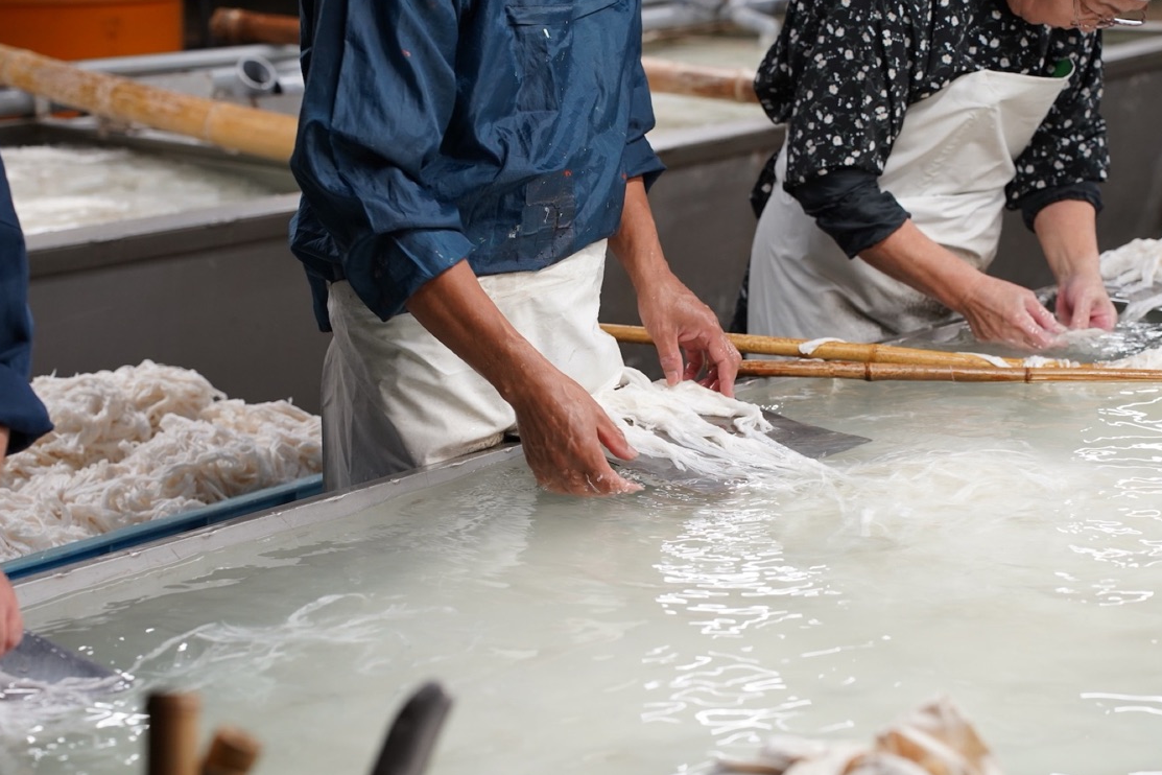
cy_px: 406
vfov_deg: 16.5
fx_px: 2679
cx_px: 631
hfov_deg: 24.5
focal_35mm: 83
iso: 1000
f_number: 4
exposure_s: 1/200
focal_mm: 66
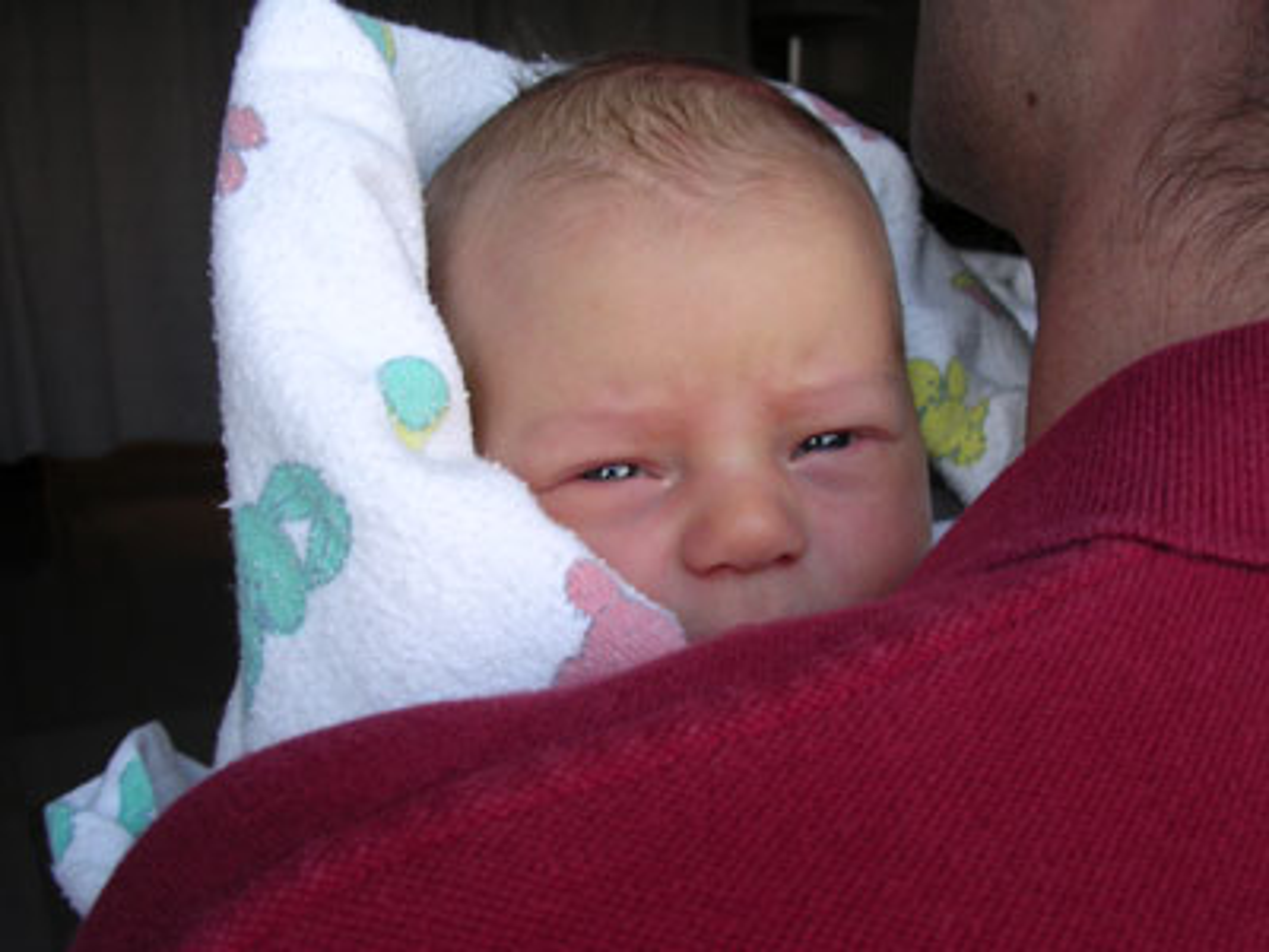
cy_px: 476
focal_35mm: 38
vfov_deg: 37.7
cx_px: 634
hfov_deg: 49.0
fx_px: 1393
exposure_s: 1/55.4
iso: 100
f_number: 2.8
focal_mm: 5.8
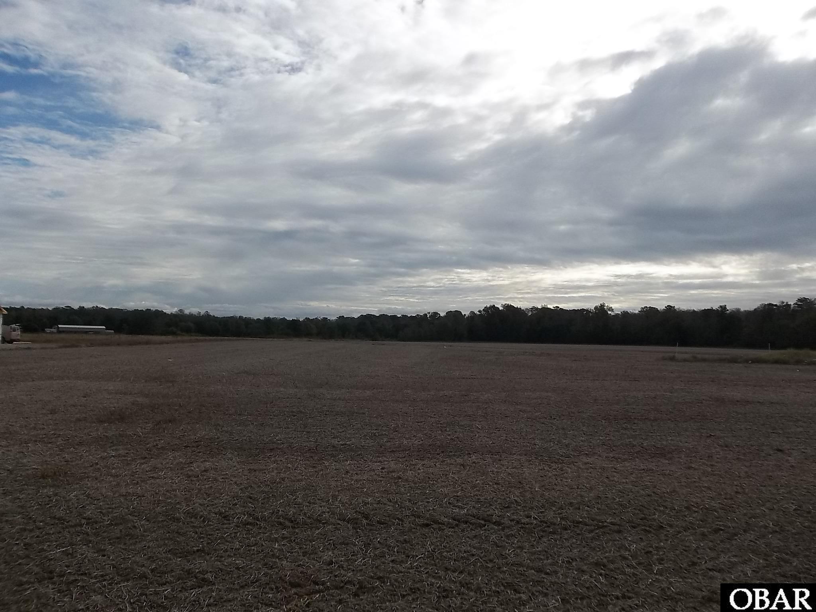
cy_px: 306
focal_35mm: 27
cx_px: 408
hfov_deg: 65.3
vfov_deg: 51.4
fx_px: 636
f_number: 8.9
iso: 80
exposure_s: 1/400
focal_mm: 4.9
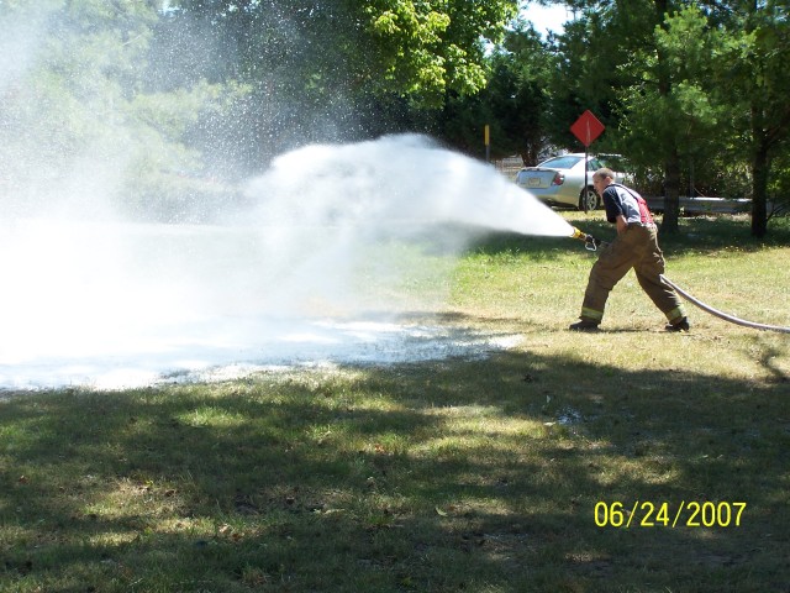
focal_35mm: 75
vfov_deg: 19.6
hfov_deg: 26.0
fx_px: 1712
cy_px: 296
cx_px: 395
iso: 80
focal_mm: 12.4
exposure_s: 1/350
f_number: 3.2
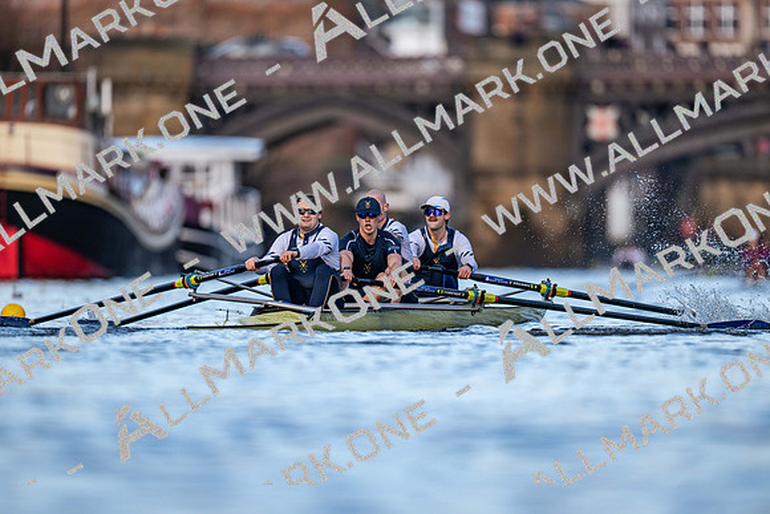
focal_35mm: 600
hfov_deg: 3.4
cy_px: 257
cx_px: 385
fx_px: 12836
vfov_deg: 2.3
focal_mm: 600
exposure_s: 1/2500
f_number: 4
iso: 1000
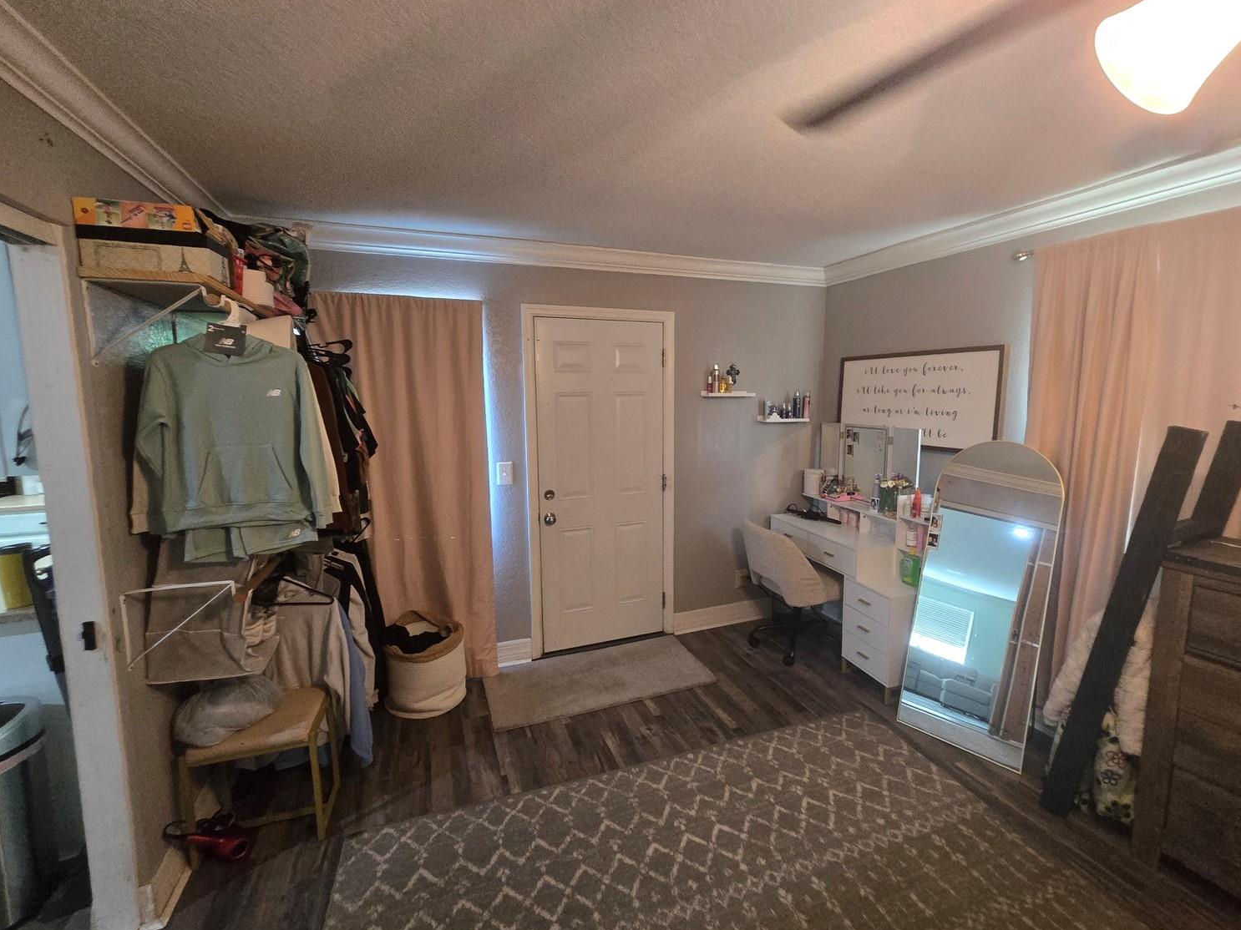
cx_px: 653
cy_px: 468
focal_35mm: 14
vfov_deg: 85.7
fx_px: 502
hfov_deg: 102.0
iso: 1000
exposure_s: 1/60
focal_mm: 2.2
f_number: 2.2
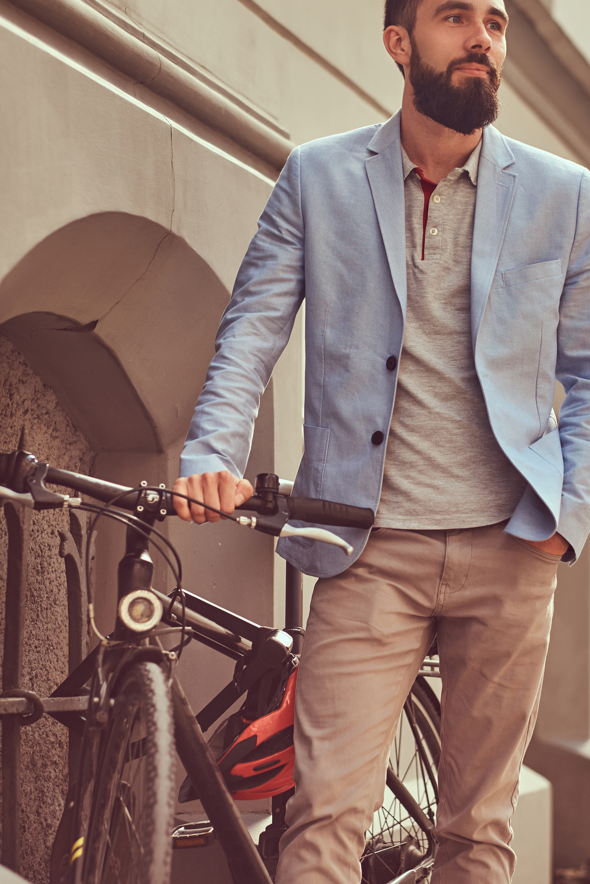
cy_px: 455
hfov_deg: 12.3
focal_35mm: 111
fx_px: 2729
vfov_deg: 18.4
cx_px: 360
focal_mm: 56
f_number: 2
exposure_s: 1/180
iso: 200
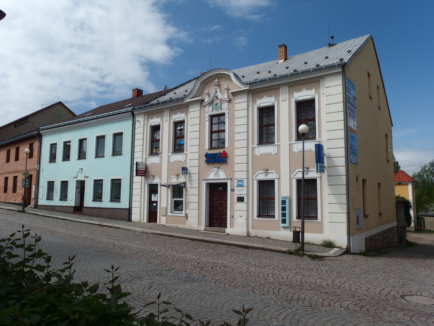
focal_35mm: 26
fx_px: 326
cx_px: 217
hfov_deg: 67.3
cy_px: 163
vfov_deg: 53.1
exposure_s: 1/640
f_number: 7.1
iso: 100
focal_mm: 4.7
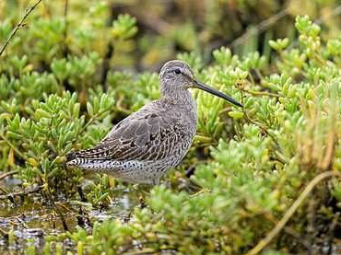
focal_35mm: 1063
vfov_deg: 1.4
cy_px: 94
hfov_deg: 1.9
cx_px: 257
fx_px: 10465
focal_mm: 560
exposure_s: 1/1000
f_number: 4
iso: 250
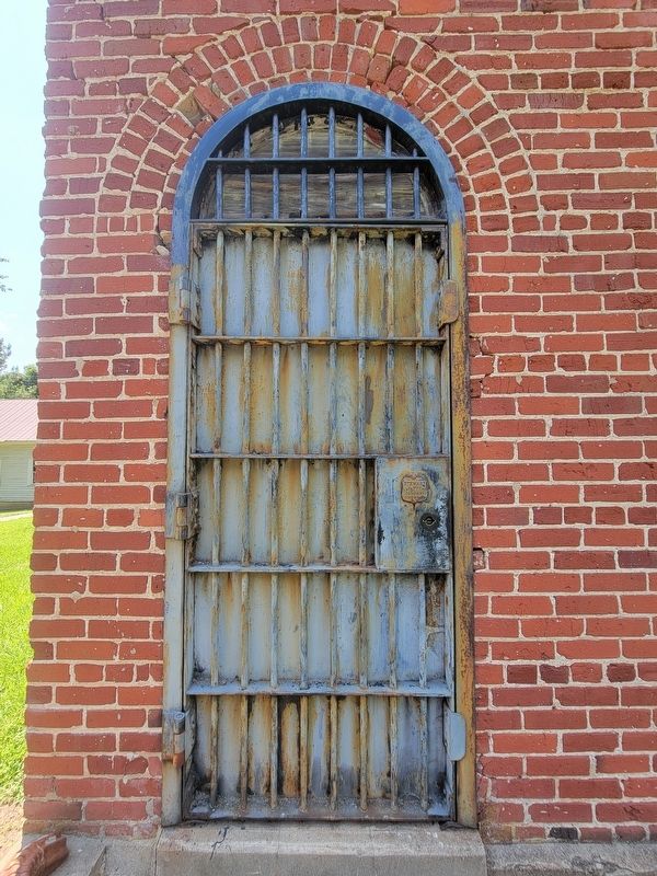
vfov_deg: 106.2
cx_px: 328
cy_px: 438
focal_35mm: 13
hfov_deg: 89.9
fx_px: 329
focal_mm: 2.2
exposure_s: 1/165
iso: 50
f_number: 2.2
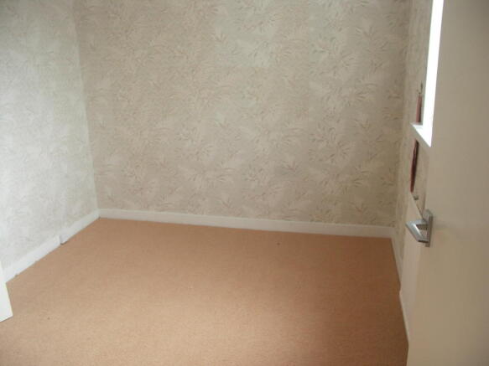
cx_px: 244
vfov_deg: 48.2
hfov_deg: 61.7
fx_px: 410
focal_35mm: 29
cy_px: 183
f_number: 2.8
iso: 200
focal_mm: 7.7
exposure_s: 1/8
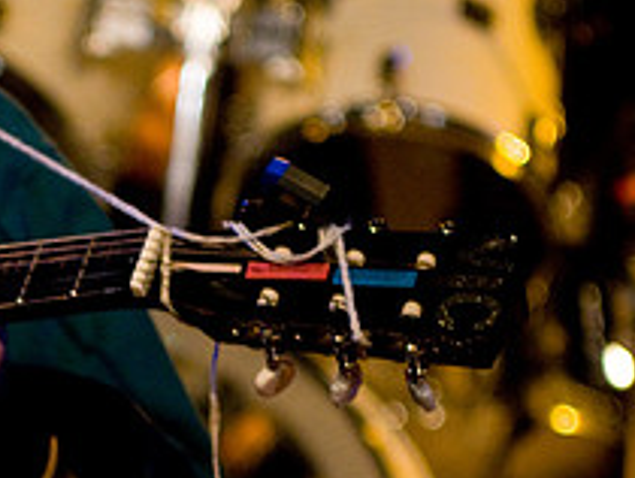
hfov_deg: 7.1
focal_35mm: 278
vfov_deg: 5.4
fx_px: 5105
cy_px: 386
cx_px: 39
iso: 800
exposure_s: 1/80
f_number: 2.8
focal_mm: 70
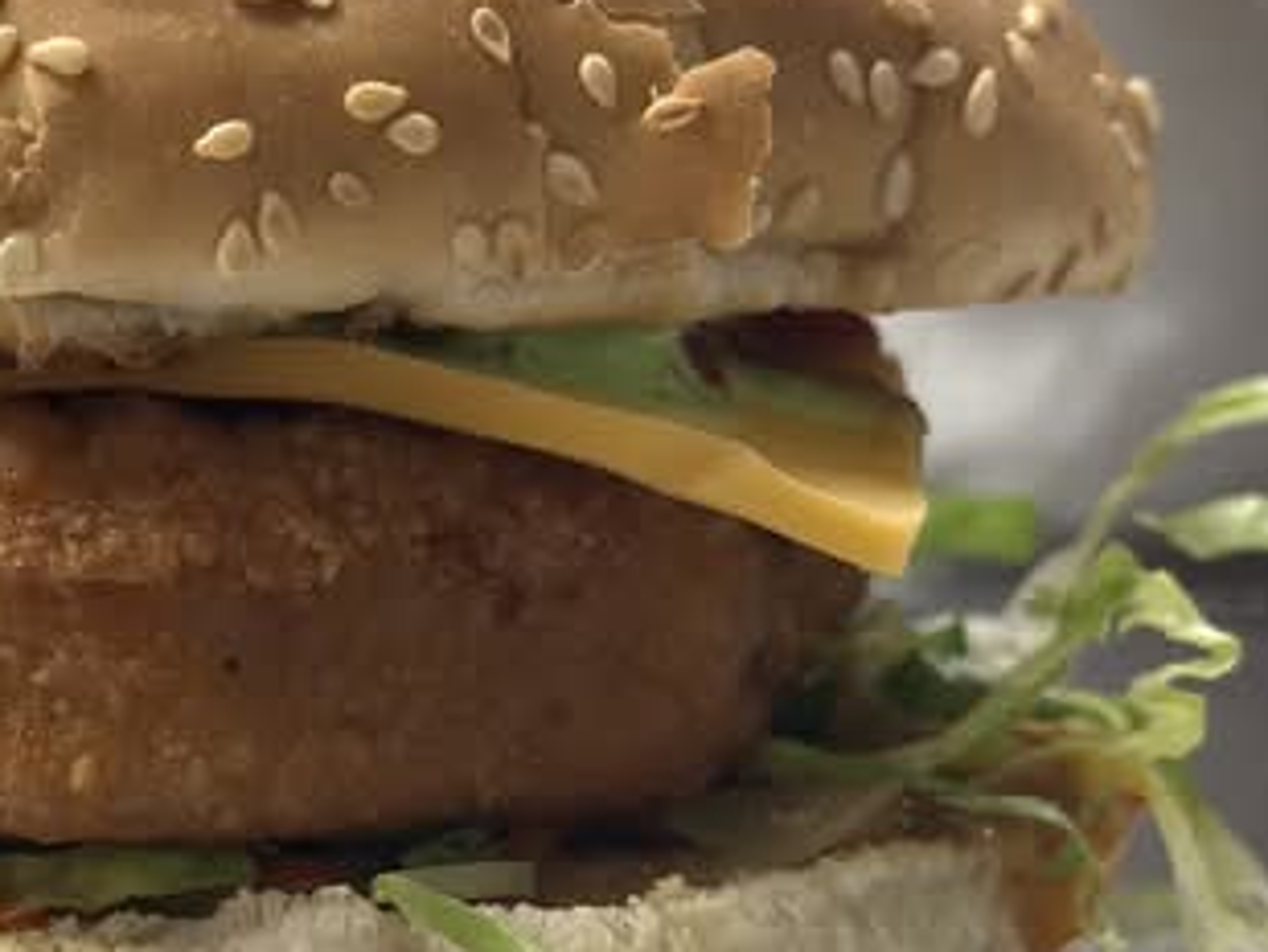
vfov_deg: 12.9
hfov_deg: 17.2
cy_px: 757
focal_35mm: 114
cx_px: 324
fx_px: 4177
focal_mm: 6.86
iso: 160
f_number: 1.78
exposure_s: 1/120
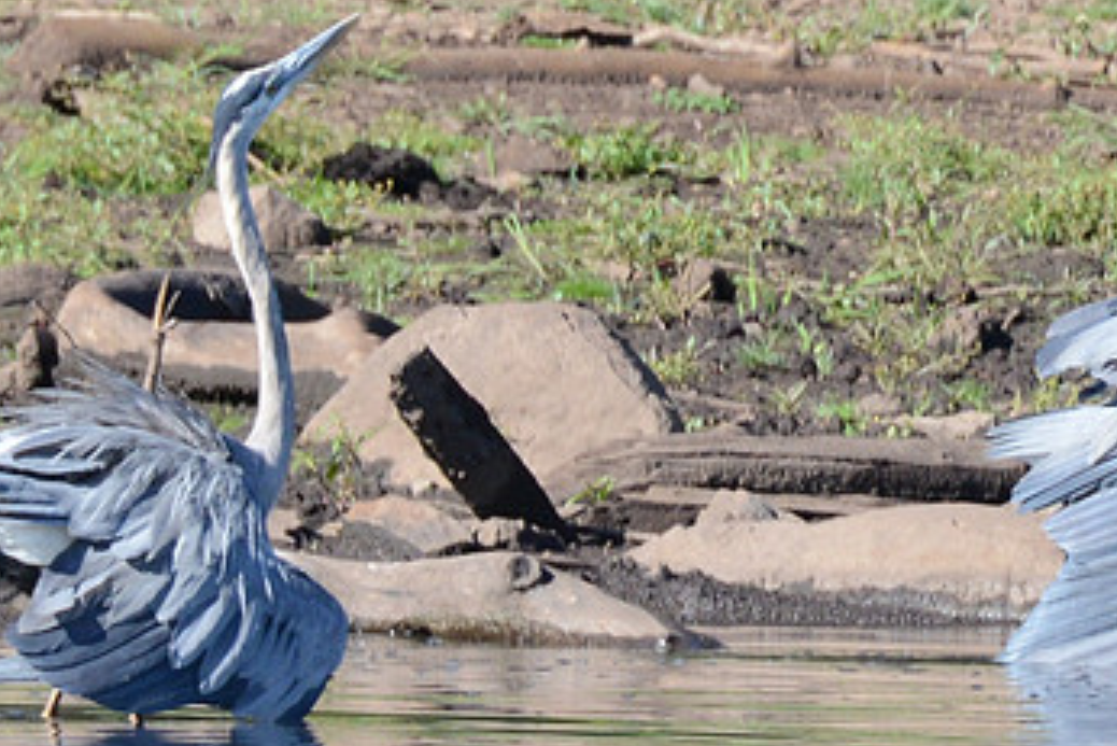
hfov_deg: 4.1
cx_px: 723
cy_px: 354
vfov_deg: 2.7
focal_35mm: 503
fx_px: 15613
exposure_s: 1/500
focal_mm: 300
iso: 800
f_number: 11
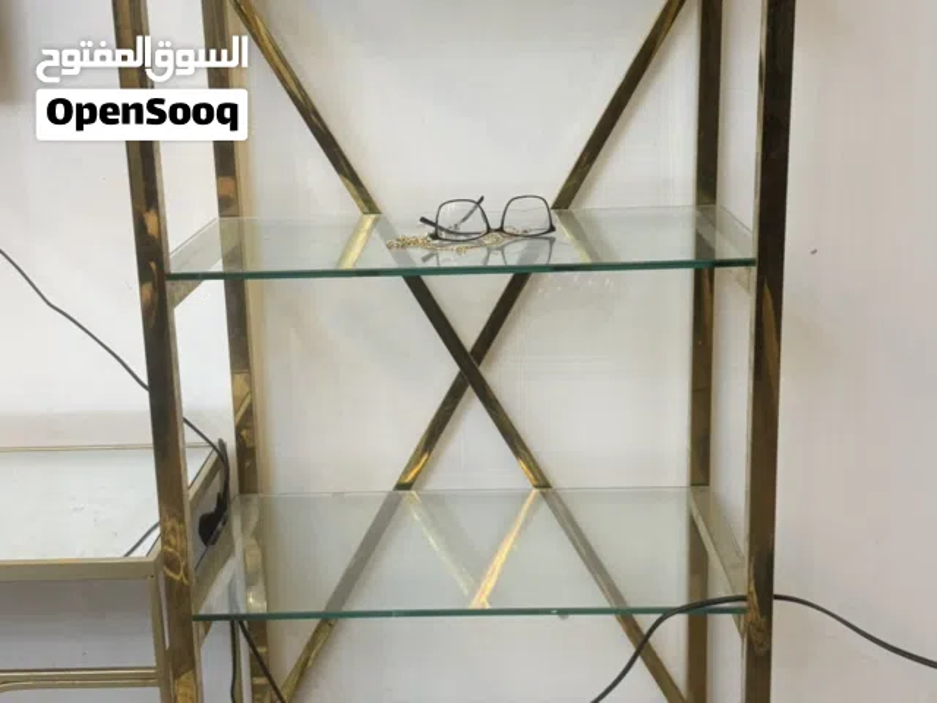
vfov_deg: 56.8
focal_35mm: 24
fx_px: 650
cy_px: 352
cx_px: 468
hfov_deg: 71.6
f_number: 1.78
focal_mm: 6.76
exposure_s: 1/50
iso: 160
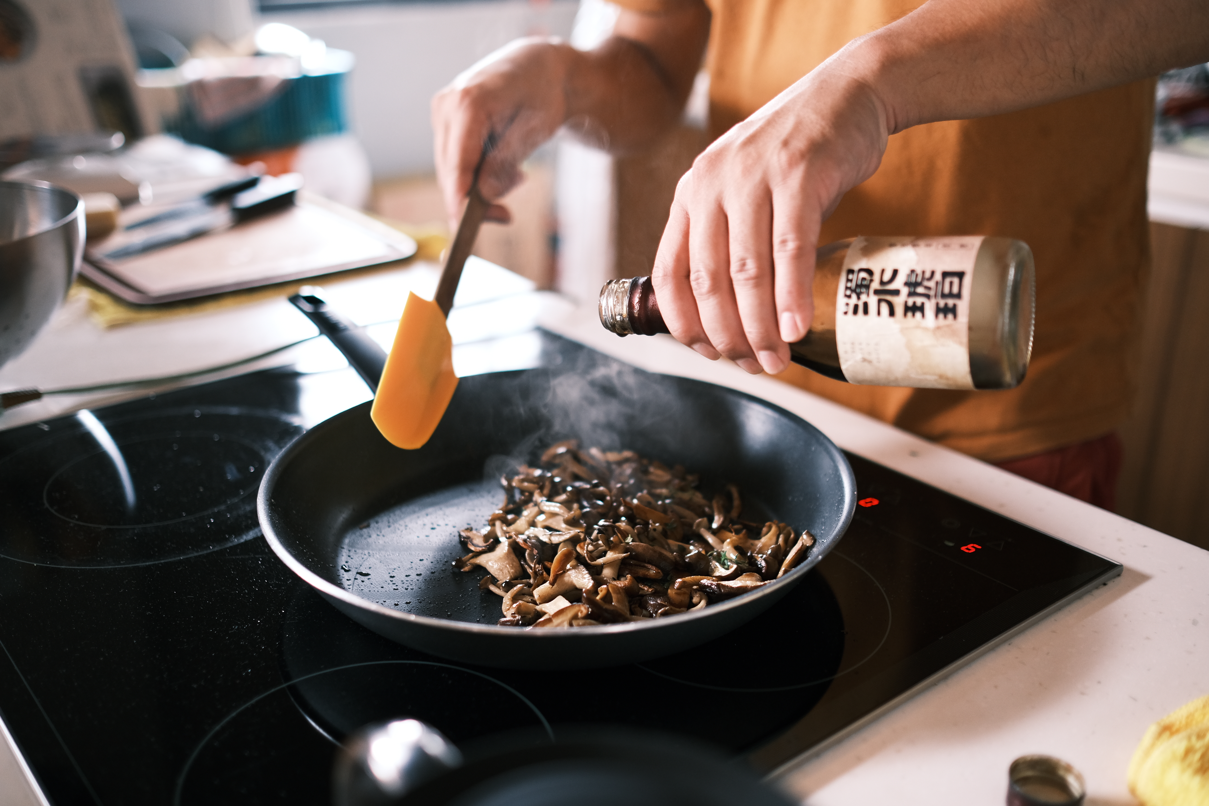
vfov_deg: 37.9
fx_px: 1175
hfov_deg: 54.4
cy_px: 403
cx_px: 604
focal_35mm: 35
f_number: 1.4
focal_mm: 23
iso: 400
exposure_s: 1/80
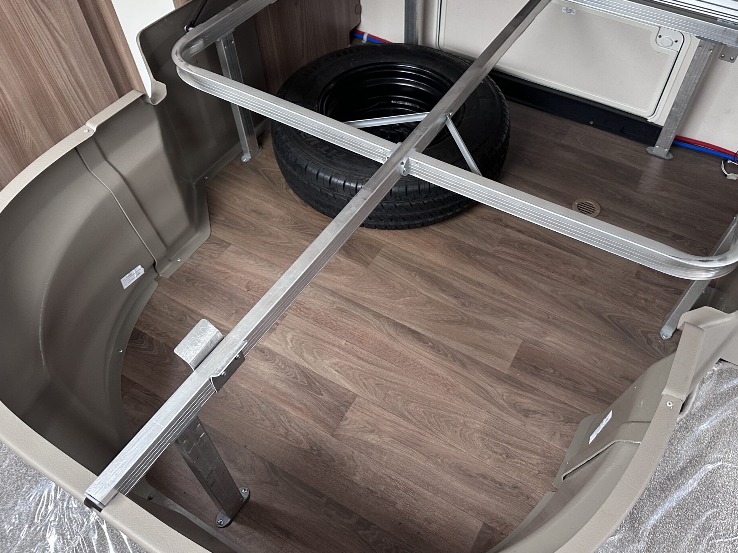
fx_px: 576
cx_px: 410
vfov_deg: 51.4
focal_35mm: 27
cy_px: 275
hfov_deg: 65.1
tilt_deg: -52.4
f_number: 1.78
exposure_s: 1/60
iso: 320
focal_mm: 6.86
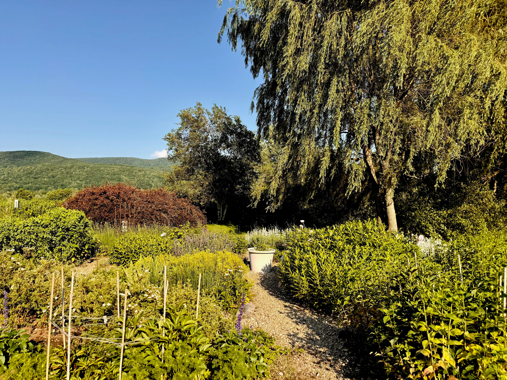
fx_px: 352
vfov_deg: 56.8
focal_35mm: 24
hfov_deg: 71.6
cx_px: 254
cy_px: 190
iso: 80
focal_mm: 6.76
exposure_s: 1/2710
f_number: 1.78
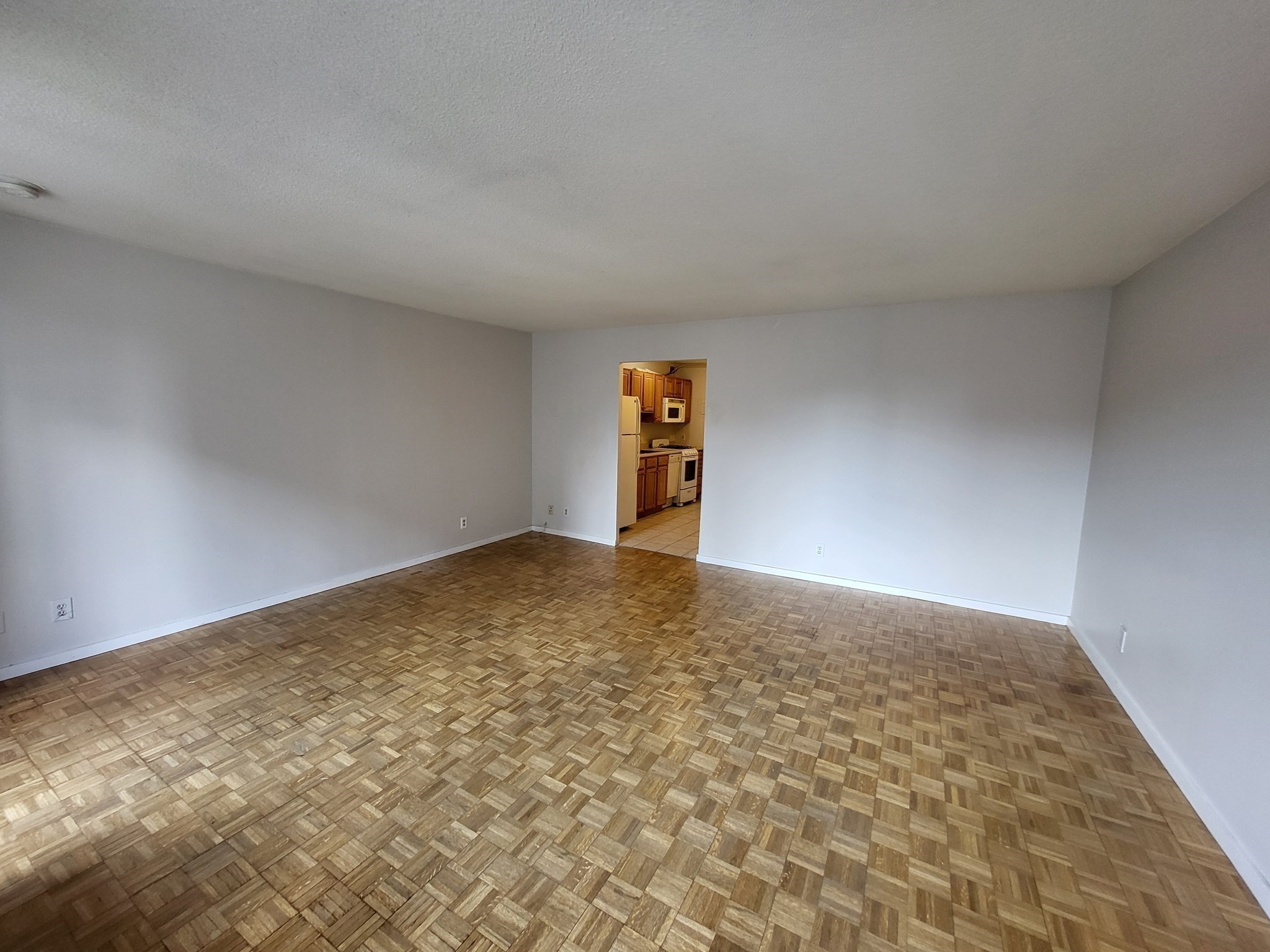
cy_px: 476
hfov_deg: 106.2
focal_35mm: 13
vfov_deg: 89.9
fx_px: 477
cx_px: 635
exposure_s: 1/60
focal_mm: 1.74
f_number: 2.2
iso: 125
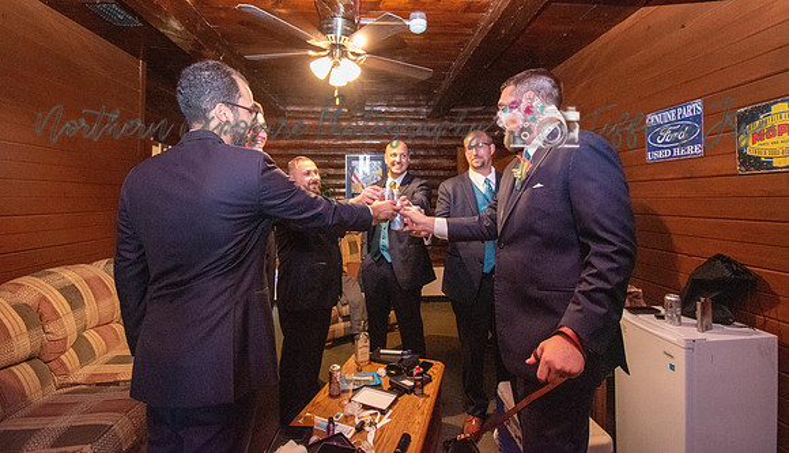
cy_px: 190
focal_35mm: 16
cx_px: 394
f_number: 4.5
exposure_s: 1/60
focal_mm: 10
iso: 6400
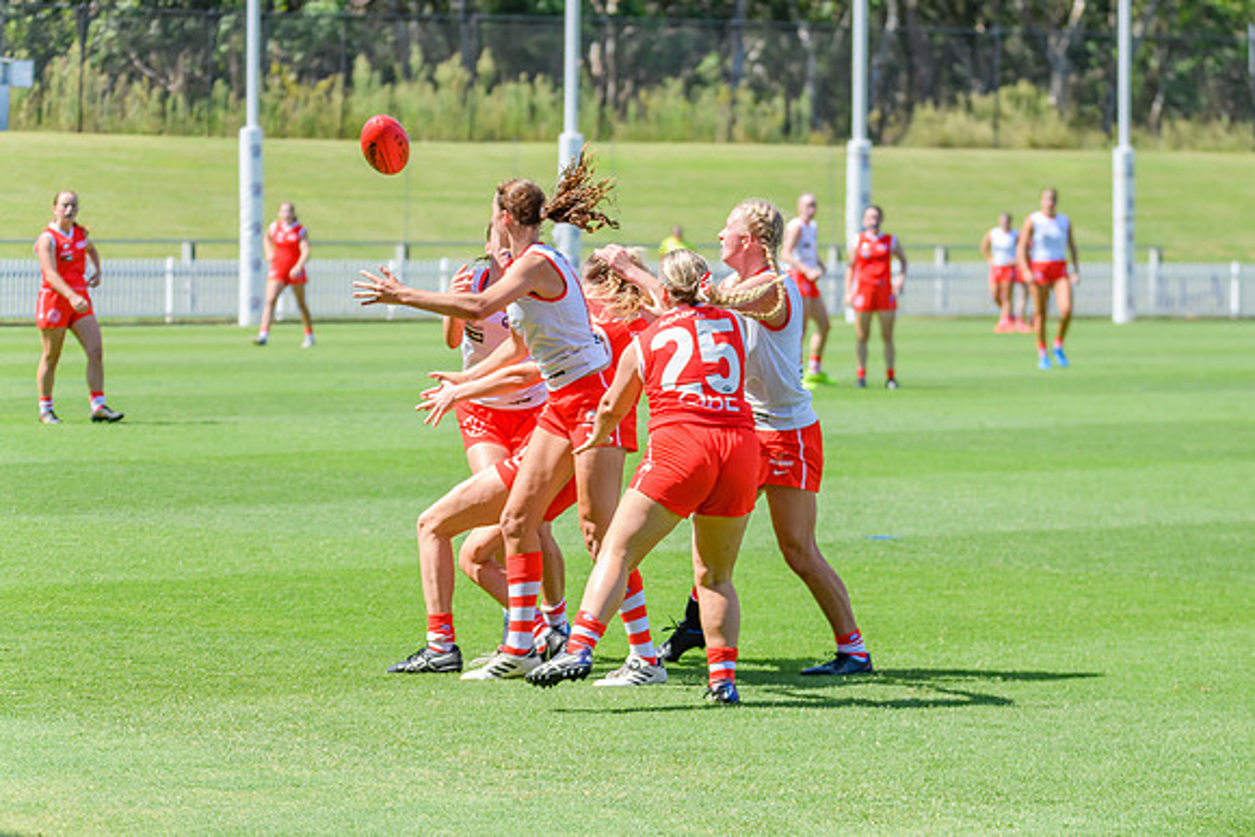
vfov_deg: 7.2
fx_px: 6611
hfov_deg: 10.8
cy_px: 405
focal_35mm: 190
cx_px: 776
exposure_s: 1/2000
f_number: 6.3
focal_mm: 150
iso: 800
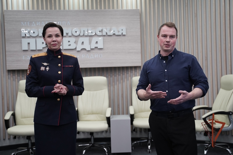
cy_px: 78
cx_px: 116
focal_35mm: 49
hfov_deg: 40.3
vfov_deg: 27.5
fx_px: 317
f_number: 2.8
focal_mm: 49
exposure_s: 1/320
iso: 2000
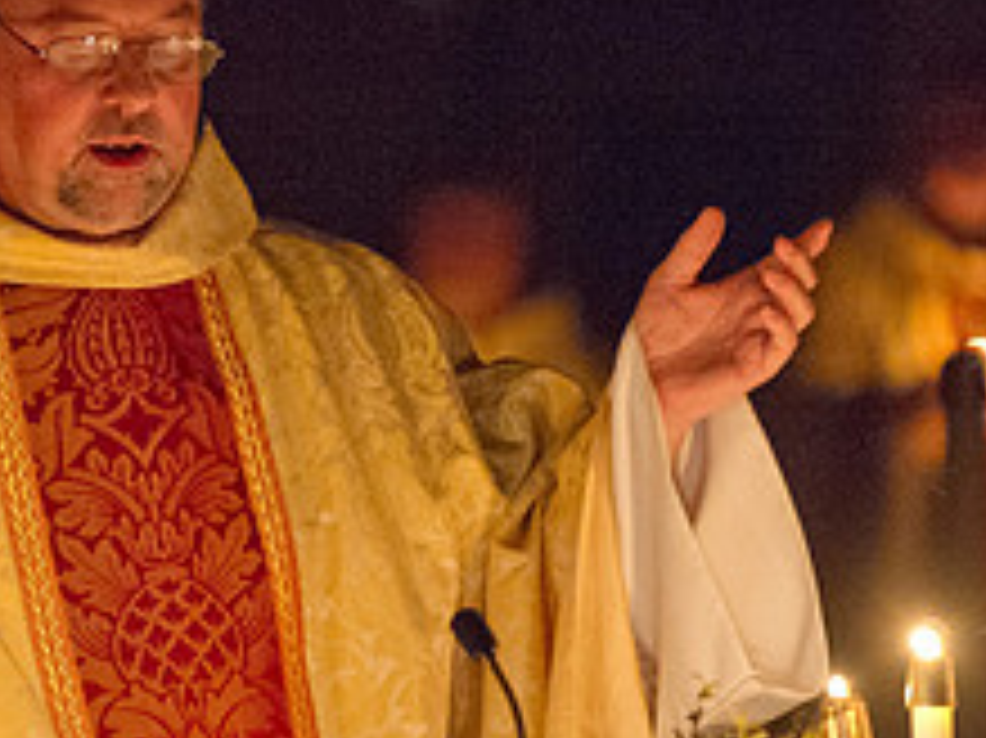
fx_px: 14519
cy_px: 248
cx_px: 140
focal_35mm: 510
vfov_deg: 2.9
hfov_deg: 3.9
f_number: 2.8
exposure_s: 1/80
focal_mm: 200
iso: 12800
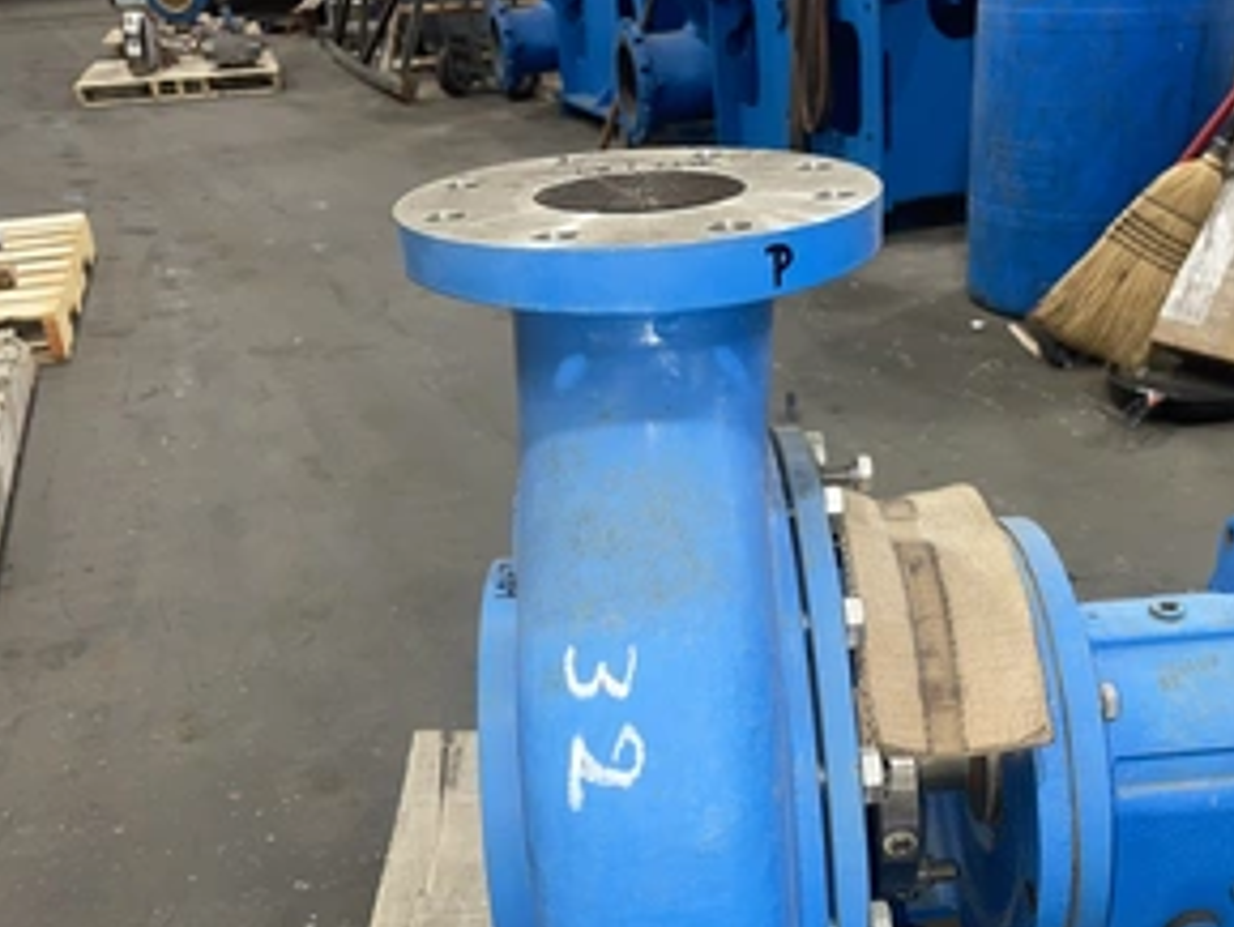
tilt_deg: -29.7
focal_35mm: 36
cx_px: 764
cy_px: 628
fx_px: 1284
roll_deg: +2.4
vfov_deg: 39.2
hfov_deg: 50.9
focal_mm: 5.1
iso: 40
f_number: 1.6
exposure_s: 1/30
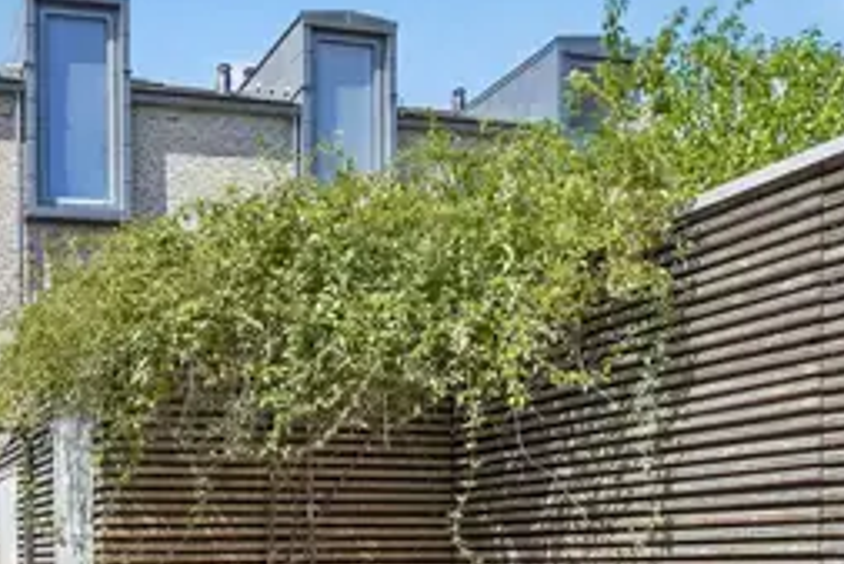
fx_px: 1056
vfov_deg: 27.7
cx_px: 90
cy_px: 597
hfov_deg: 40.4
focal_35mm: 45
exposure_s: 1/320
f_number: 8
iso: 400
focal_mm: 19
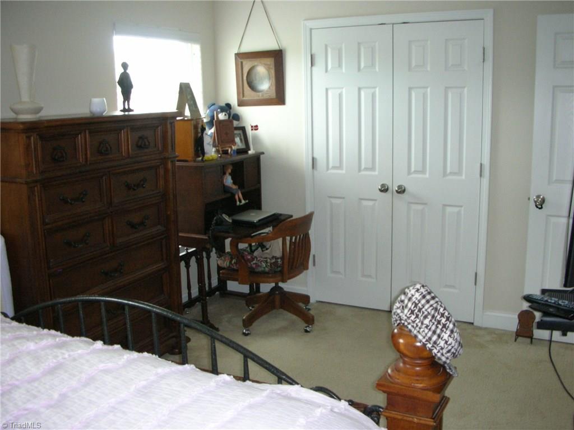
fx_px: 580
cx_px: 287
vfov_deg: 40.7
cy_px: 215
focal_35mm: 35
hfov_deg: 52.6
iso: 200
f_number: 3
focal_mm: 5.8
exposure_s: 1/25.5
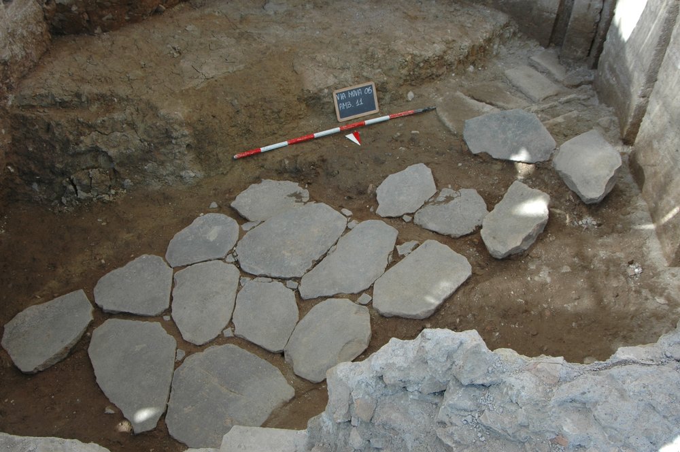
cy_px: 226
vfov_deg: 36.8
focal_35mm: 36
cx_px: 340
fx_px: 679
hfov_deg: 53.2
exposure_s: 1/125
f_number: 5.6
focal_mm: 24
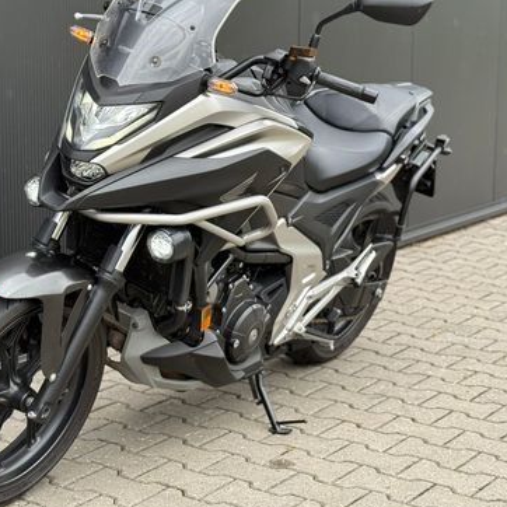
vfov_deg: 23.0
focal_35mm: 75
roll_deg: -0.4
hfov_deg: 22.9
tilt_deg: -7.7
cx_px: 162
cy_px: 190
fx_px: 1243
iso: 80
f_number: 1.78
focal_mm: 6.76
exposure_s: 1/447
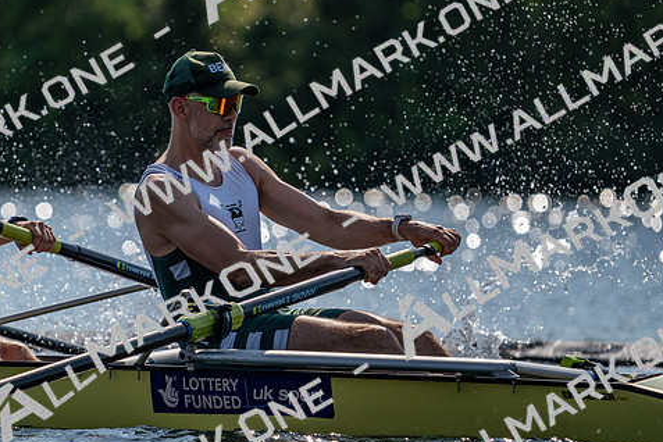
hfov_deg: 4.0
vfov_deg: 2.7
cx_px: 279
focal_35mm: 513
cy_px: 229
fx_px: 9447
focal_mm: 422
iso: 125
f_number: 6.3
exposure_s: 1/1600
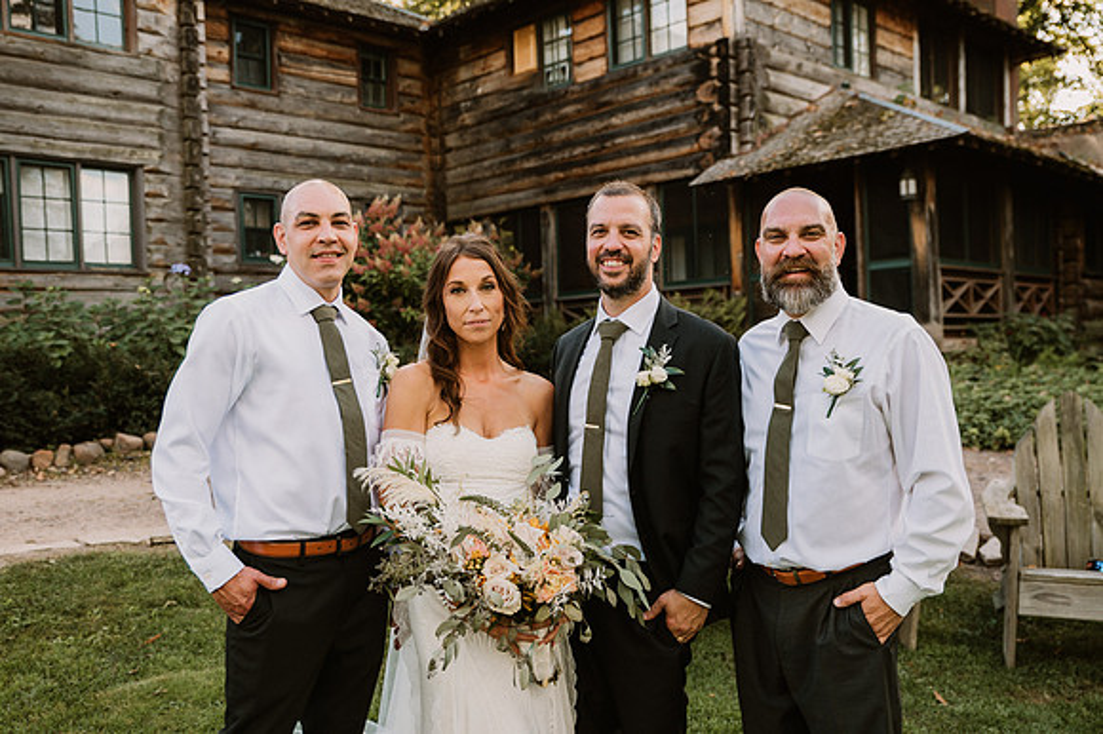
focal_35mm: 34
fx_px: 1040
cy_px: 393
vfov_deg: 38.8
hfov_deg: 55.8
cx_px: 527
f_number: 2.8
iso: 250
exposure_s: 1/320
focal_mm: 31
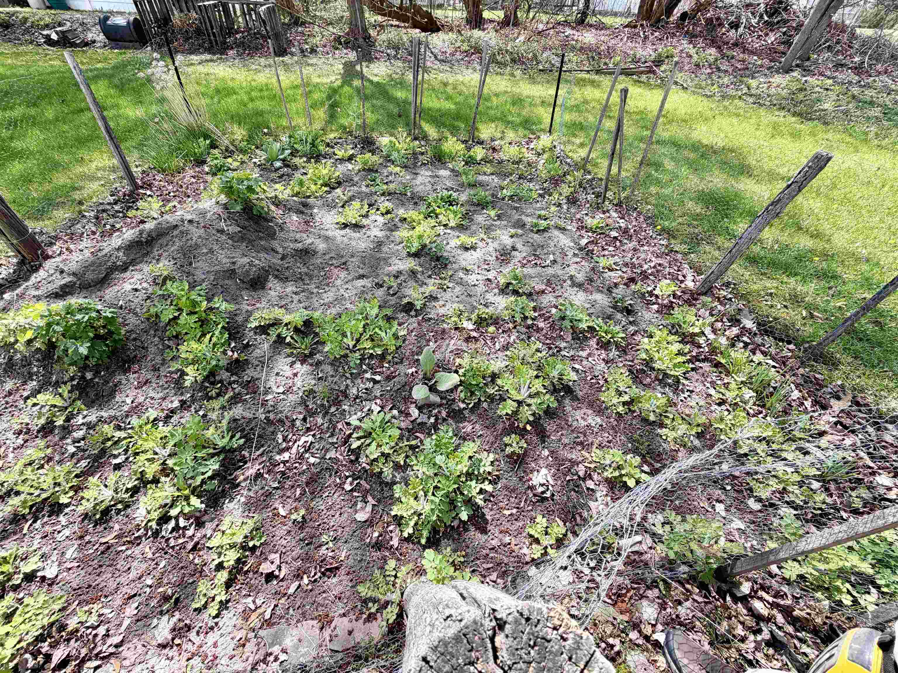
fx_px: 363
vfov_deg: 85.7
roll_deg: -3.9
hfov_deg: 102.1
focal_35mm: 14
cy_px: 336
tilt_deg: -42.4
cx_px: 449
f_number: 2.2
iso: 64
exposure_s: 1/502
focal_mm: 2.22
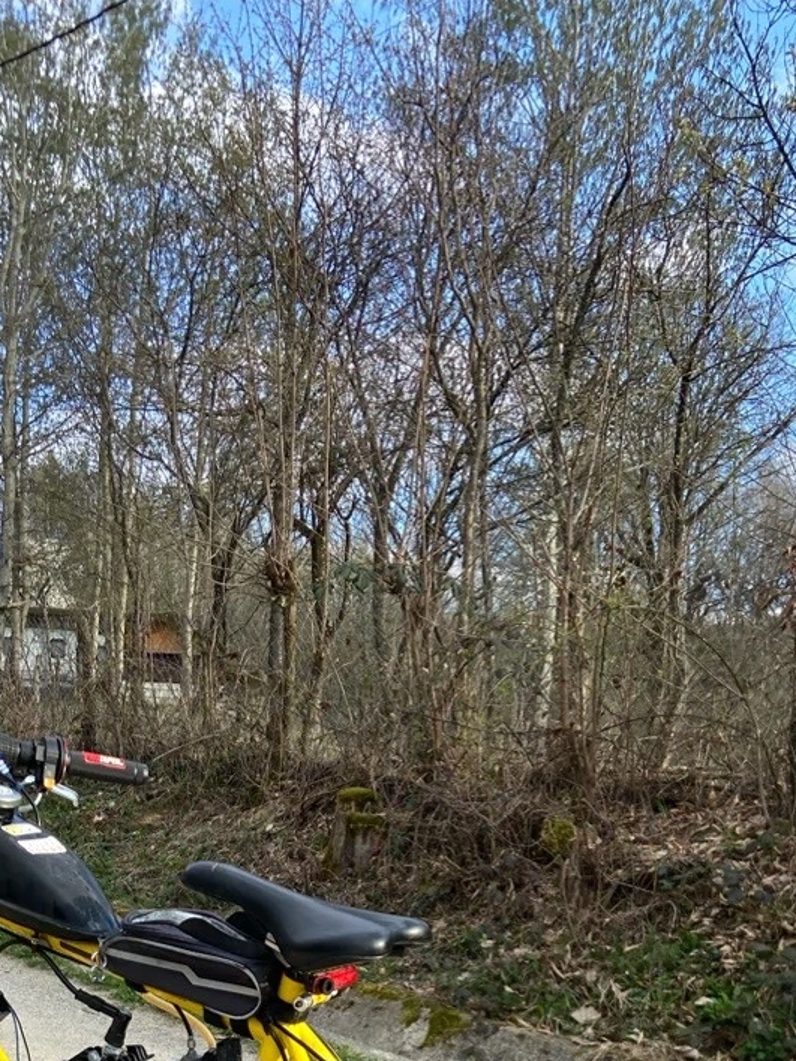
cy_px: 997
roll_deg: -1.3
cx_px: 226
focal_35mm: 49
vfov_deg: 36.0
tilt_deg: -5.2
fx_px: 1502
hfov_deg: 29.3
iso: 32
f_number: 1.8
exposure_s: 1/685
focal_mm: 4.25
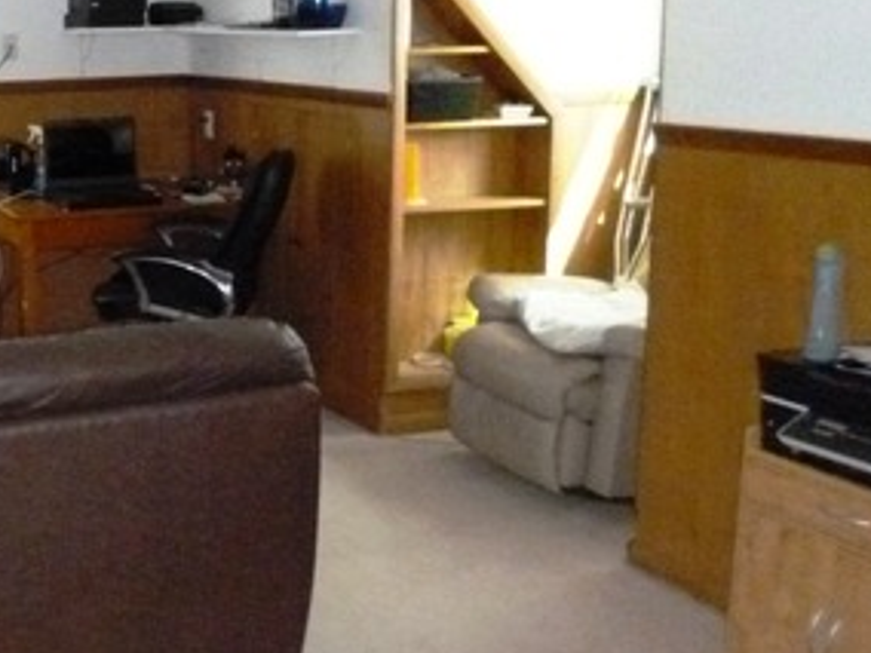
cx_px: -71
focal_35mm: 54
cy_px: 276
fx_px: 1359
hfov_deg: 31.7
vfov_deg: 27.0
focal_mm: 4.3
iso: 1000
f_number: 2.5
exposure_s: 1/60
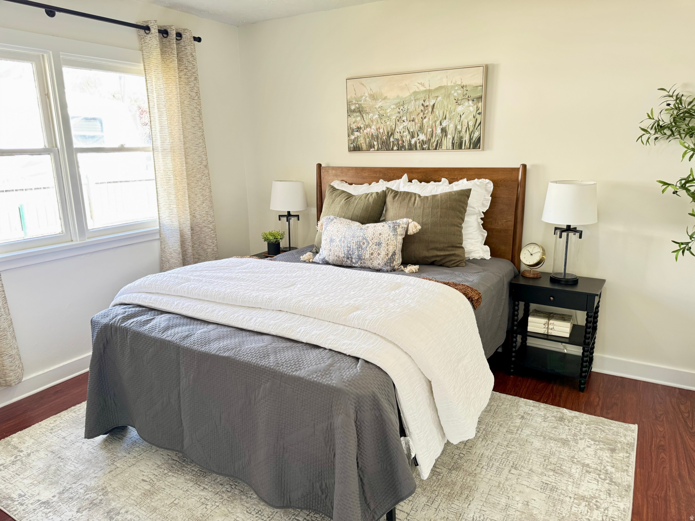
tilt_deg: -14.7
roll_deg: +0.7
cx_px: 348
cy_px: 260
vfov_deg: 56.8
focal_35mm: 24
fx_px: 482
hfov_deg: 71.6
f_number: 1.78
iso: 200
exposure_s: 1/77
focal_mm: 6.76
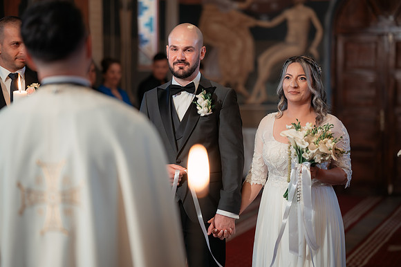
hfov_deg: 23.2
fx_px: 979
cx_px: 207
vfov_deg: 15.5
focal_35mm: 88
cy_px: 134
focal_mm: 85
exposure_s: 1/200
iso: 1600
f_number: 1.8
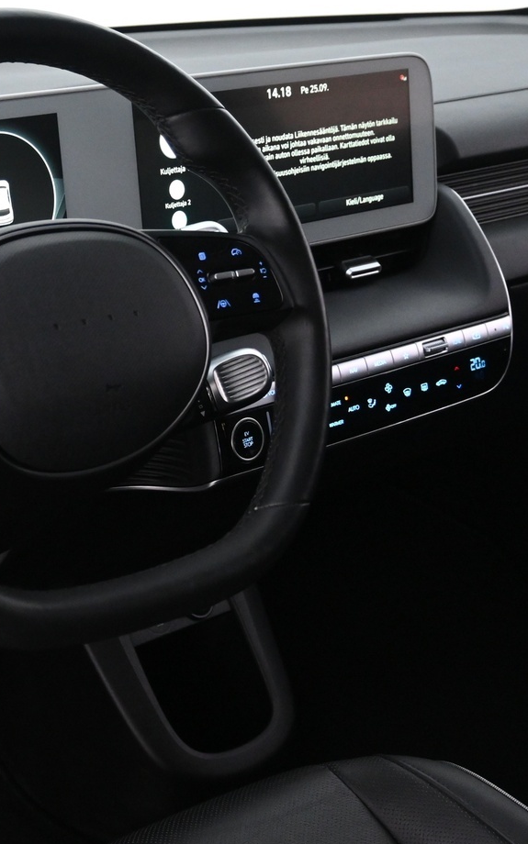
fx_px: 1425
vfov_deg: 33.0
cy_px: 456
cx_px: 39
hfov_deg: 20.5
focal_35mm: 62
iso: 2800
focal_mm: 23
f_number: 4.2
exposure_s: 1/40
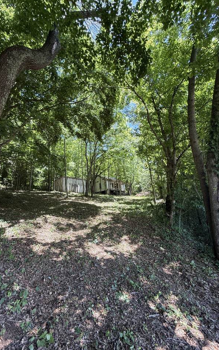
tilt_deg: +13.4
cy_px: 174
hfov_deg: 74.6
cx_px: 99
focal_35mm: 15
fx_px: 143
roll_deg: +2.8
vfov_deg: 101.5
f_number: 2.2
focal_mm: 2.22
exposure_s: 1/107
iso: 64
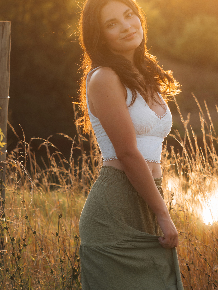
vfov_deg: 9.8
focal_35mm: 202
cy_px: 118
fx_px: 1695
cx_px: 130
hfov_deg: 7.4
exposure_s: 1/400
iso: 100
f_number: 2.8
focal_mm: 57
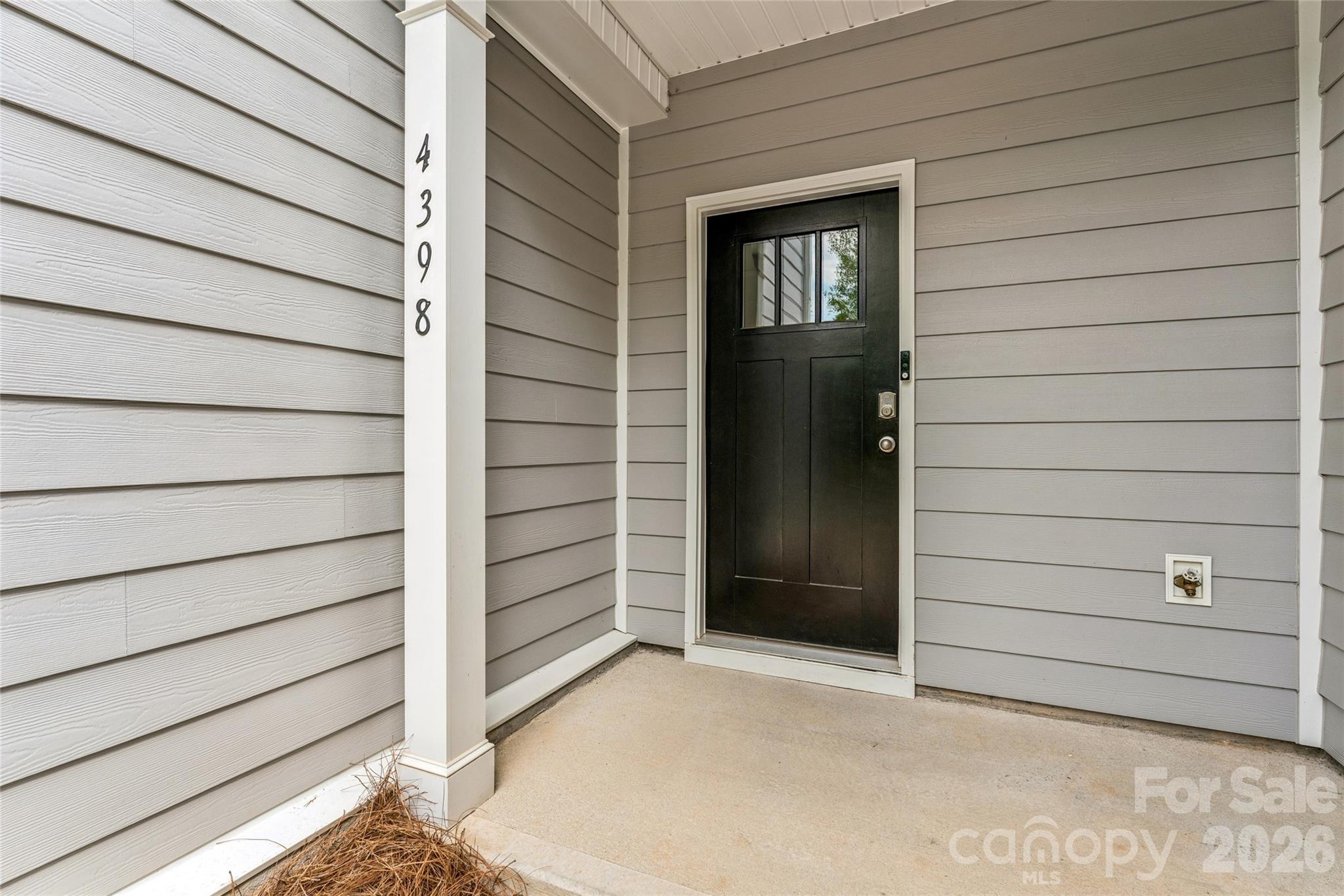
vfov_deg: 71.1
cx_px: 672
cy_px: 448
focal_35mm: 17
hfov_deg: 94.0
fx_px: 627
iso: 100
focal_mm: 16.8
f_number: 9
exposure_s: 1/30
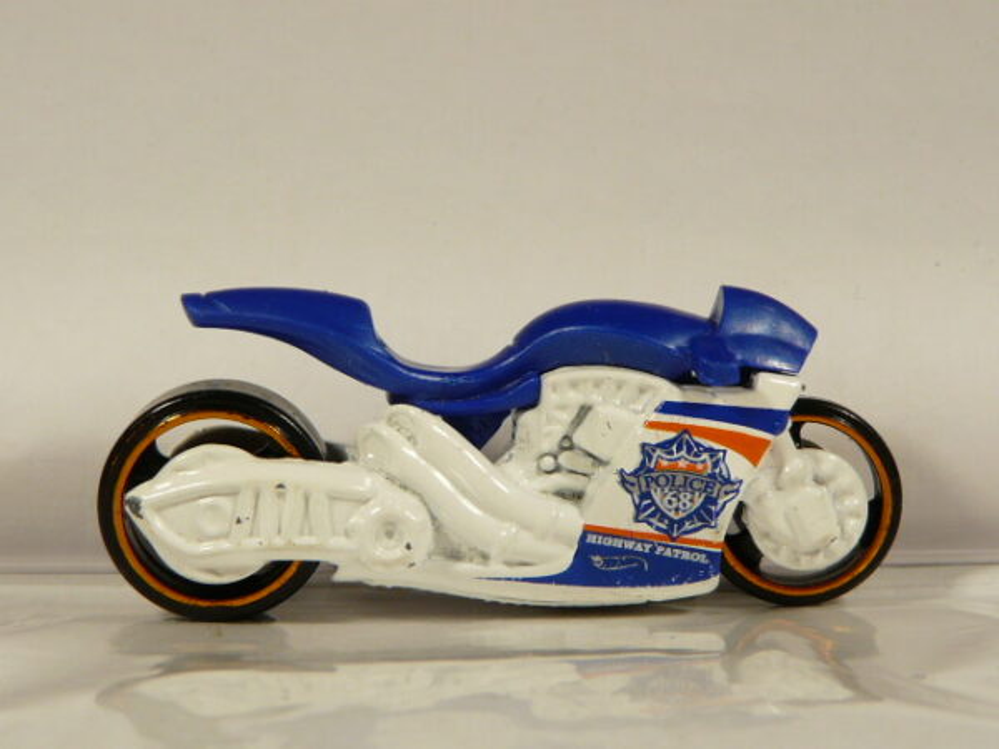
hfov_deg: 27.0
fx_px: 2078
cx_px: 500
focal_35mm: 72
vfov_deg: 20.4
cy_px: 374
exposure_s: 1/80
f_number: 3.2
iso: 100
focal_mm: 7.4
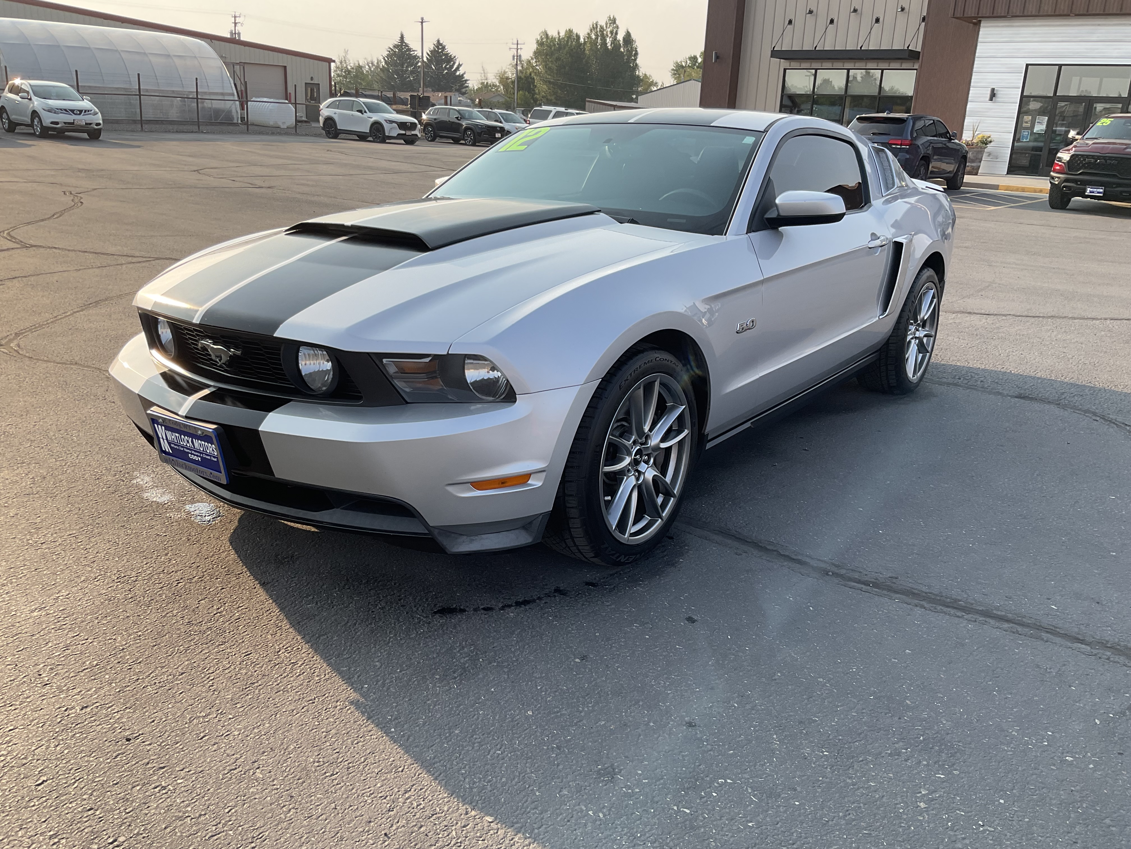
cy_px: 424
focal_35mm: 29
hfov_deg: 61.7
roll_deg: -2.1
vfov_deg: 48.2
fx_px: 948
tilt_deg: -17.9
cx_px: 566
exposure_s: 1/620
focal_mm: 3
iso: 16
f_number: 1.8
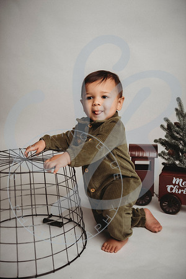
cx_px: 93
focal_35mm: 42
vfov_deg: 46.4
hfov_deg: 31.9
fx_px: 325
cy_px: 140
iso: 100
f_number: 2.8
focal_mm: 42
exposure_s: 1/125
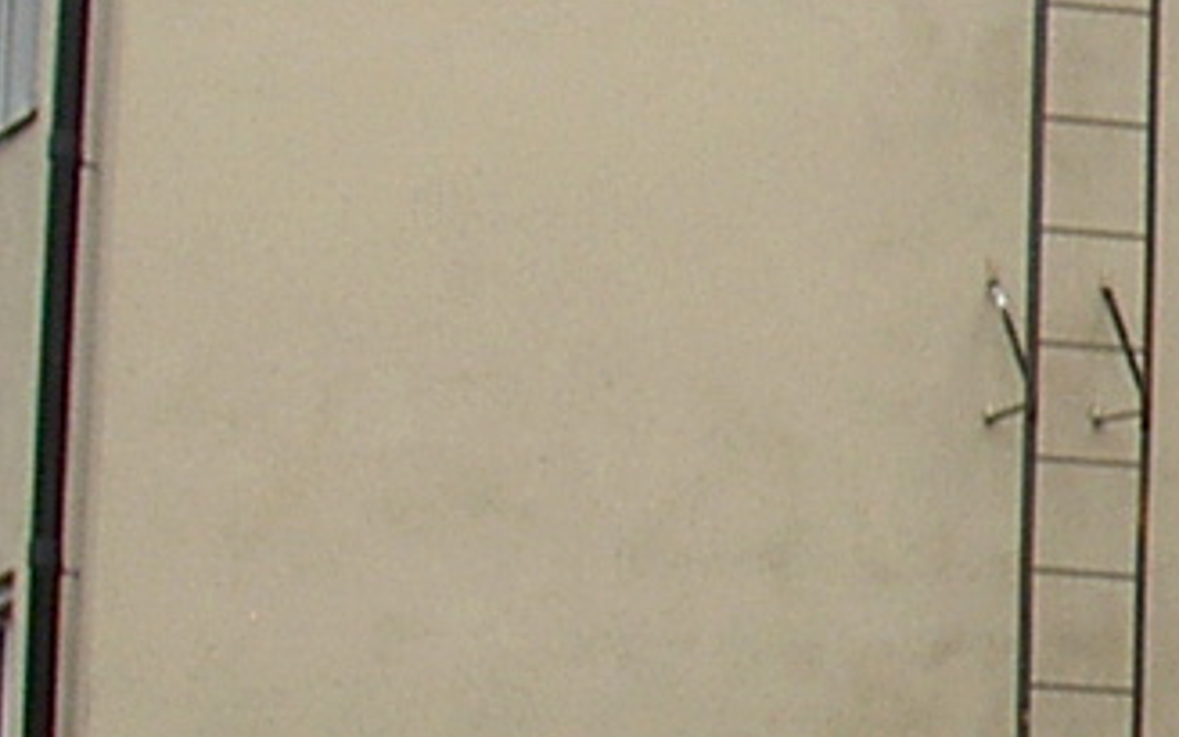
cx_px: 2897
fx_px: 8290
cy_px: 554
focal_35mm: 258
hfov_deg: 7.6
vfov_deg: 5.1
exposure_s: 1/125
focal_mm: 8
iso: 100
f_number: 4.7
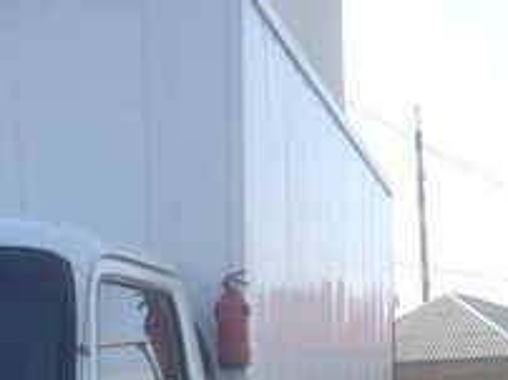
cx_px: 307
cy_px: 583
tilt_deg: -4.7
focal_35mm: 108
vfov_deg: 12.9
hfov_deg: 18.2
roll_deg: -1.7
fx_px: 1583
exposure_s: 1/713
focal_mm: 4.12
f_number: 2.4
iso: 50
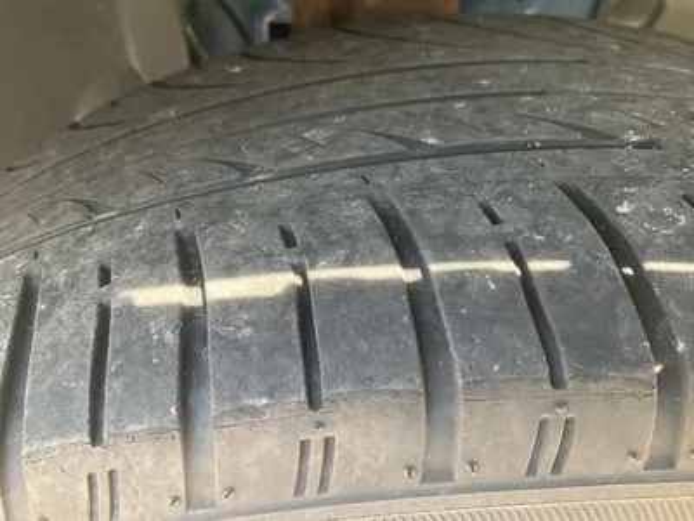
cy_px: 260
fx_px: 581
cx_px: 347
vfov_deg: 48.2
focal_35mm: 29
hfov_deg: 61.7
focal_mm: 3
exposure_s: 1/64
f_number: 1.8
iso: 64
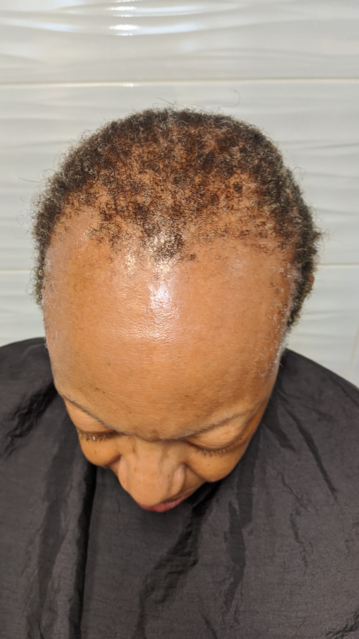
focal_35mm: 30
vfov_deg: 64.3
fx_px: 508
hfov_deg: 38.7
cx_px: 135
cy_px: 322
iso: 74
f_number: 1.8
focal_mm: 4.44
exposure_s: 1/30
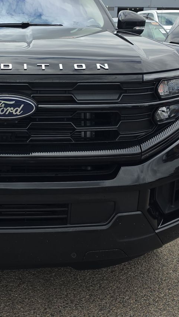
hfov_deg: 24.6
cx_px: 12
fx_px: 396
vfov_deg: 43.0
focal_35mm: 47
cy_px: 101
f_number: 1.4
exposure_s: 1/605
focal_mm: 6.5
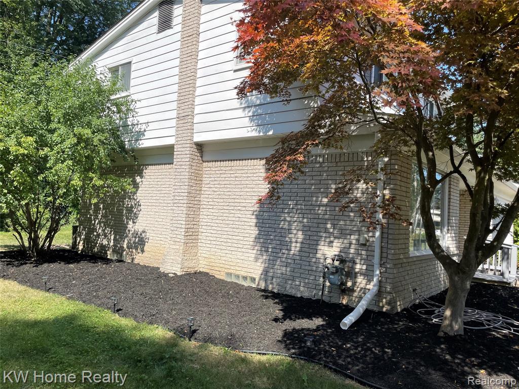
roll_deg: -2.9
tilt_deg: +2.2
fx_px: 390
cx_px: 260
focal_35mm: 26
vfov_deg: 53.1
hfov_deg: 67.3
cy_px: 194
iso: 32
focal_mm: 4.2
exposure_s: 1/2747
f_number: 1.6
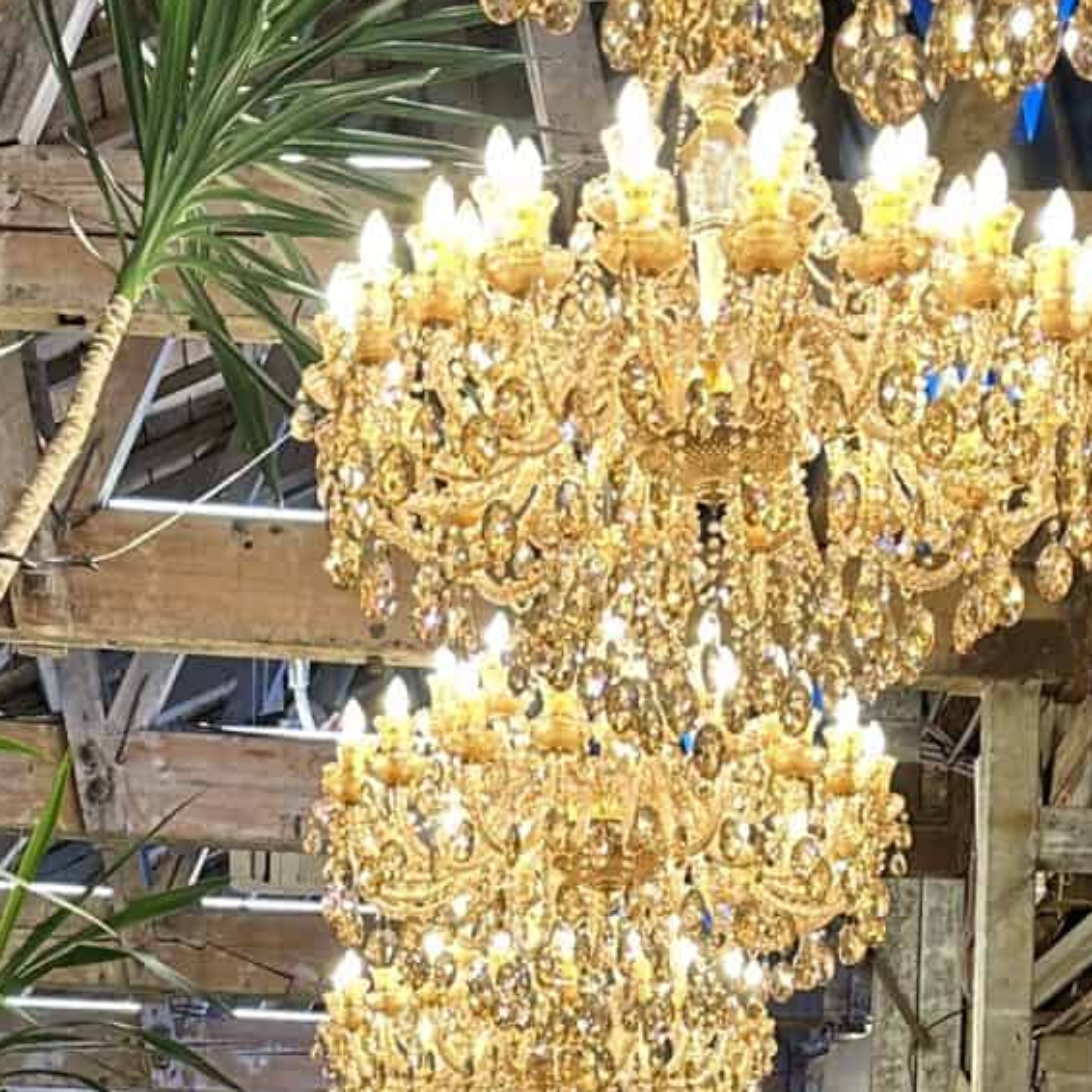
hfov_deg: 18.1
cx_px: 546
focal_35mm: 96
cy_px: 1781
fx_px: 3426
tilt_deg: +1.6
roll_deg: -1.5
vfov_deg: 16.1
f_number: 1.78
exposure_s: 1/60
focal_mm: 6.86
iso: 125
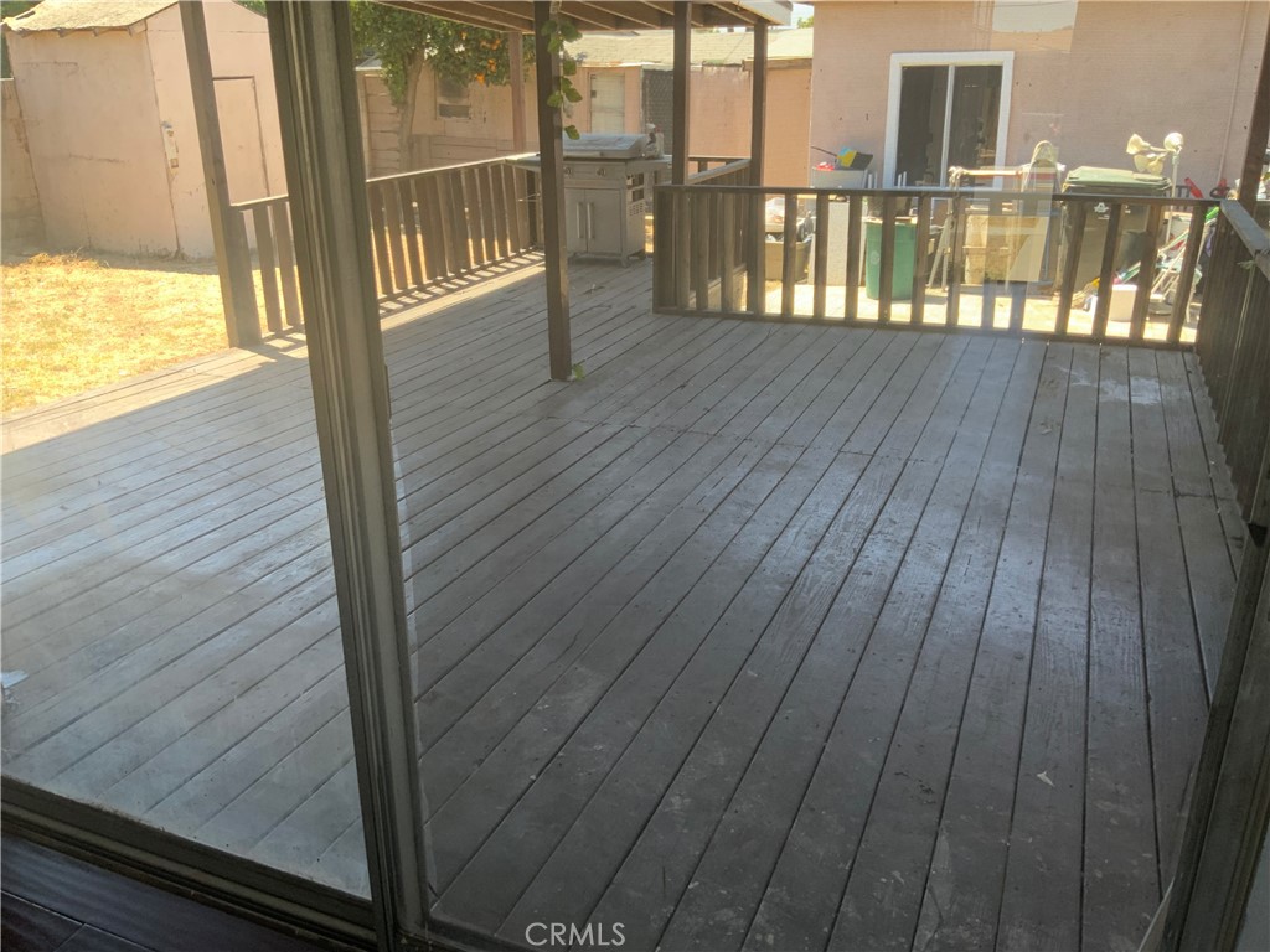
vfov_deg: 48.2
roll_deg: +0.9
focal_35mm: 29
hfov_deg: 61.7
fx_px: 1064
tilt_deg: -22.9
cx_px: 635
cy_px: 476
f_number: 1.8
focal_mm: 3
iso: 25
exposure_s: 1/122
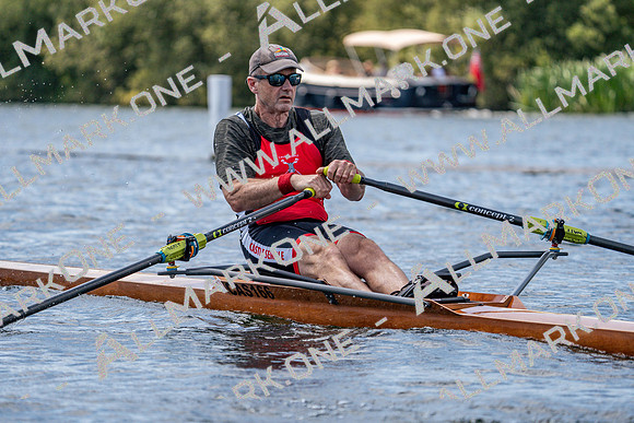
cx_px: 317
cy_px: 212
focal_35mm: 250
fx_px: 4404
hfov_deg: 8.2
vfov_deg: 5.5
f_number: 5.6
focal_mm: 250
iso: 320
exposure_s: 1/2000
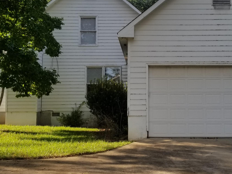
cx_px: 134
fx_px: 308
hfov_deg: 41.1
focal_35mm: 46
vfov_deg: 31.5
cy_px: 80
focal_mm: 4.3
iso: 50
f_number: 1.7
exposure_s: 1/1264
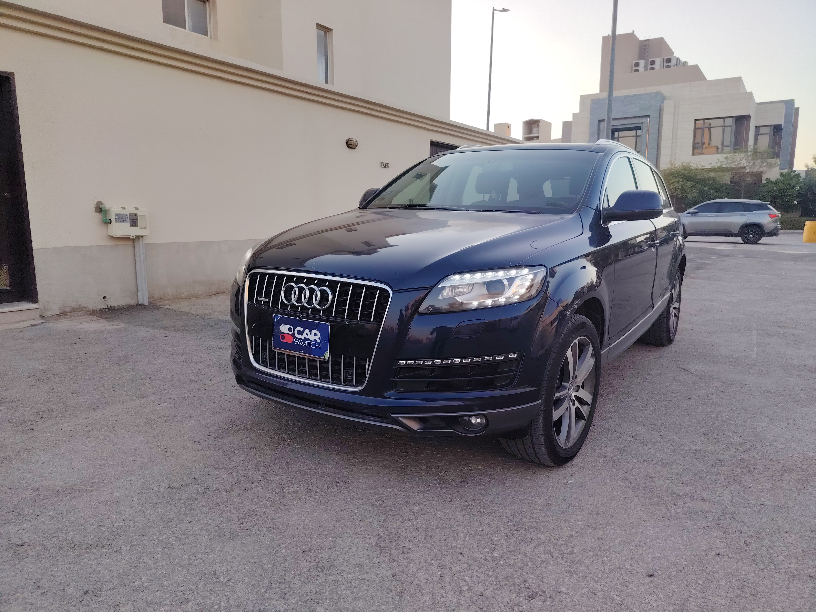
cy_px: 306
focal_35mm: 24
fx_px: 566
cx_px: 408
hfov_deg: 71.6
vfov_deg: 56.8
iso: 100
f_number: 1.75
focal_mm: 5.25
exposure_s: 1/185
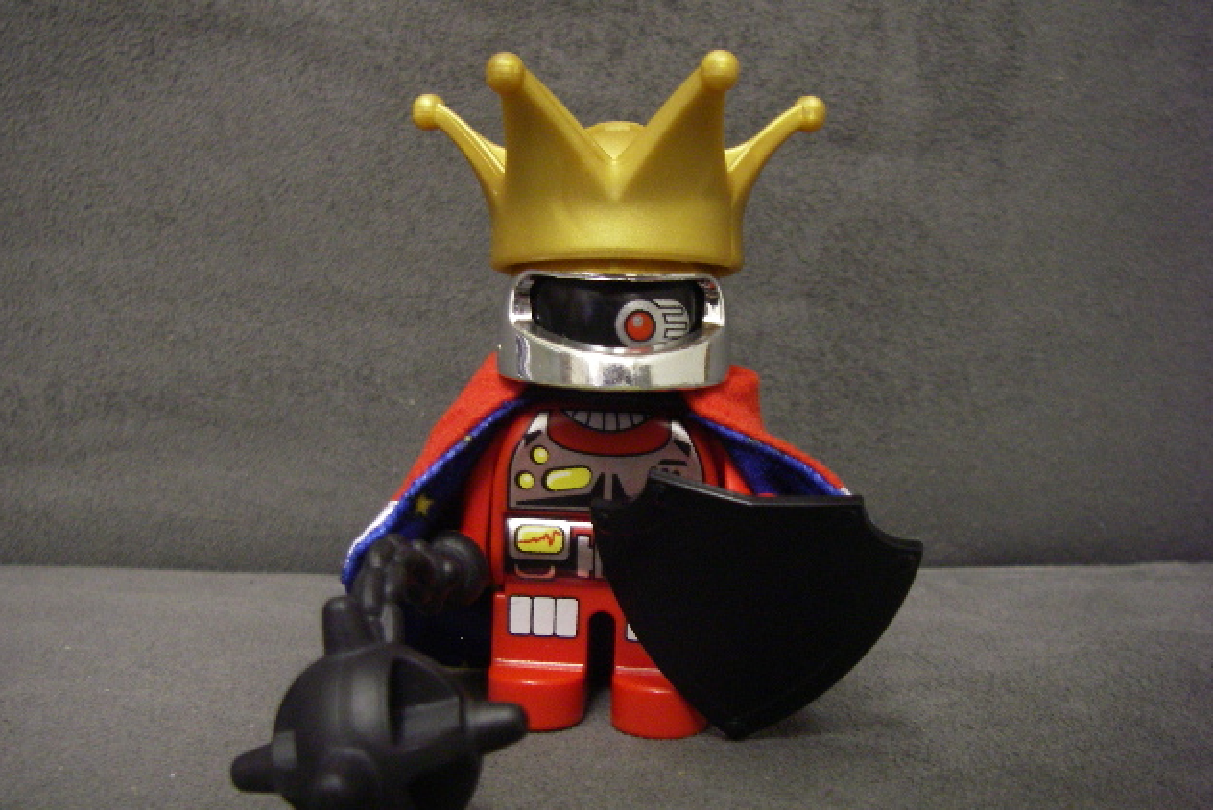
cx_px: 603
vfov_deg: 33.4
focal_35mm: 40
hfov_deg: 48.4
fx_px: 1348
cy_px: 430
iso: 320
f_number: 3.3
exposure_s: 1/4
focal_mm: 6.3
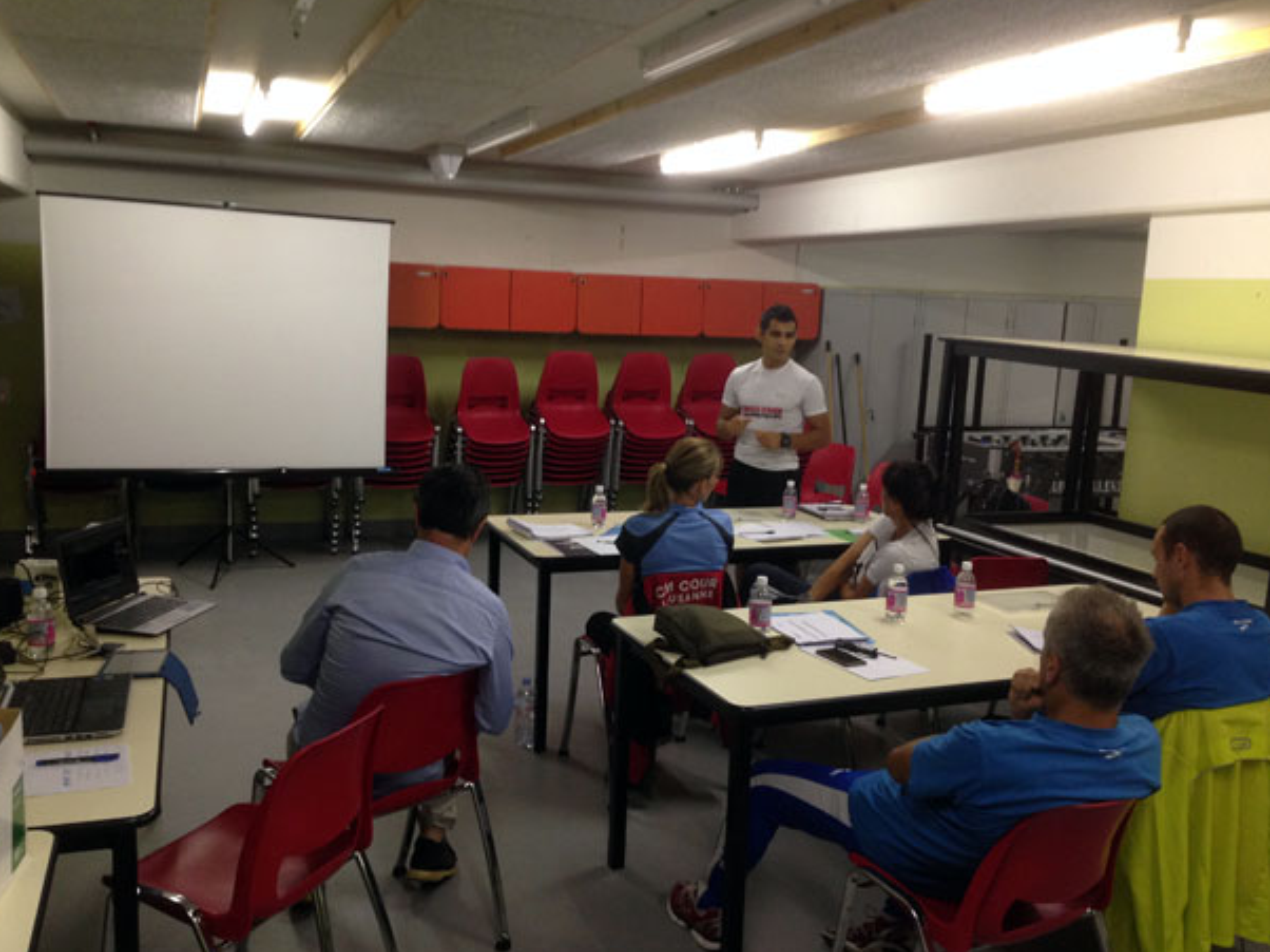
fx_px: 1247
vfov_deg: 41.8
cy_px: 476
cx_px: 639
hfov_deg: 54.0
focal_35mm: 34
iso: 125
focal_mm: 4.12
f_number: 2.4
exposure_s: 1/20
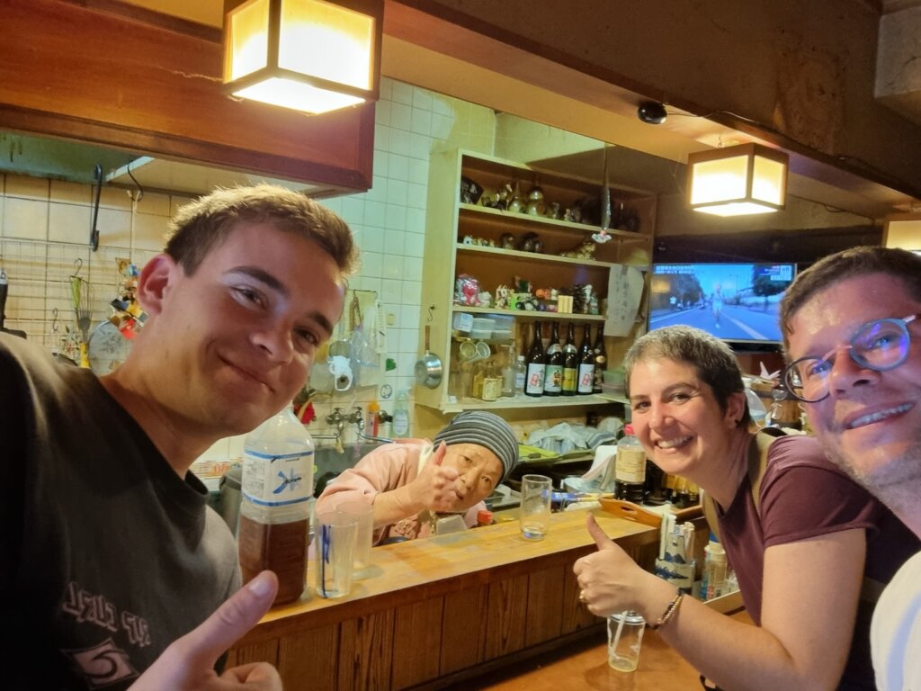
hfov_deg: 69.4
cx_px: 460
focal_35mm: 25
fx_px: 665
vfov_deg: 54.9
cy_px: 346
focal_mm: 3.3
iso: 640
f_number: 2.2
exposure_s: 1/33
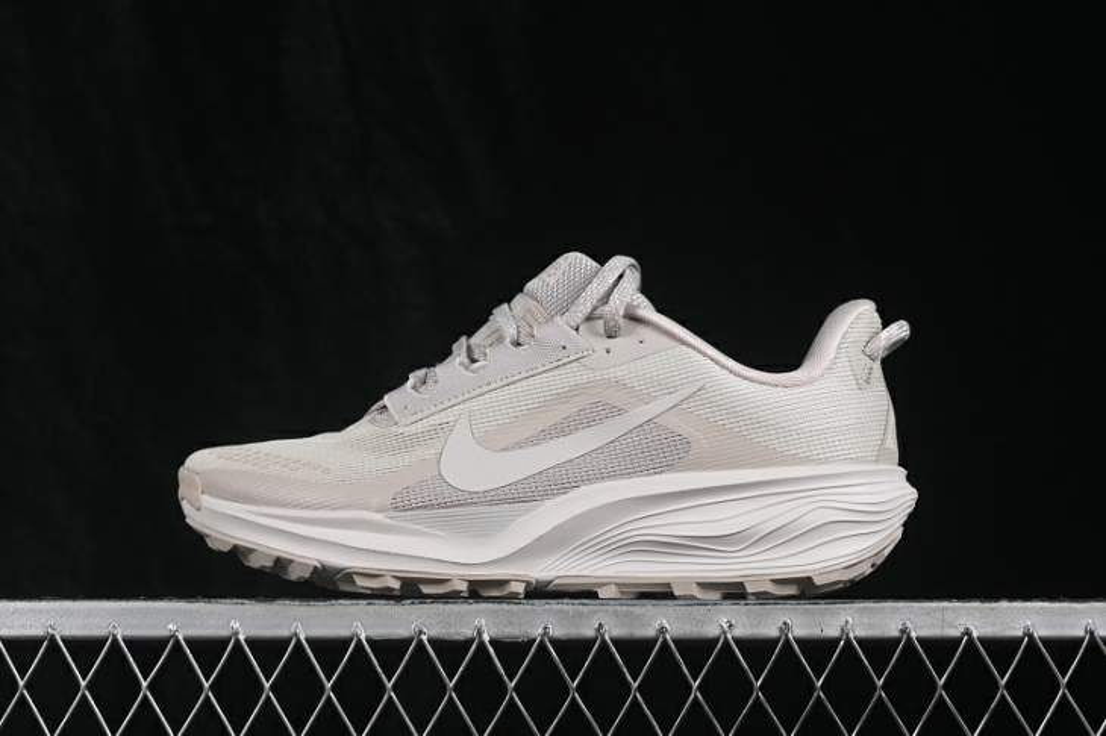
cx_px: 553
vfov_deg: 18.2
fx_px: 2303
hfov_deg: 27.0
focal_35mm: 75
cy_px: 368
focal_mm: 50
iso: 160
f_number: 8
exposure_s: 1/80
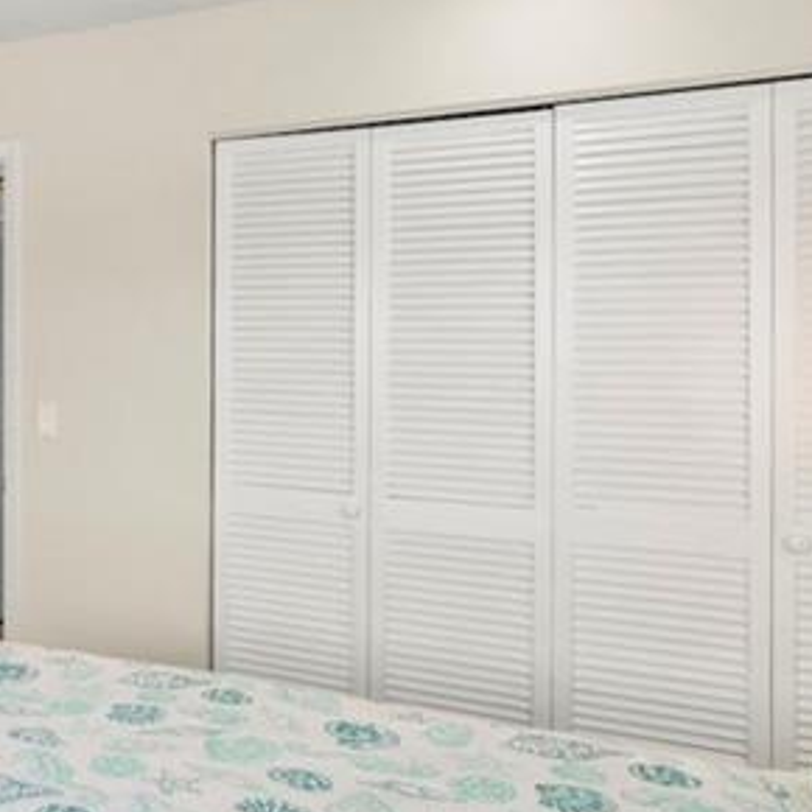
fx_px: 1115
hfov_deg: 33.4
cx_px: -137
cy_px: 349
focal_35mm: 42
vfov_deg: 39.9
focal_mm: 14
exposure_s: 1/6
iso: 160
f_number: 10
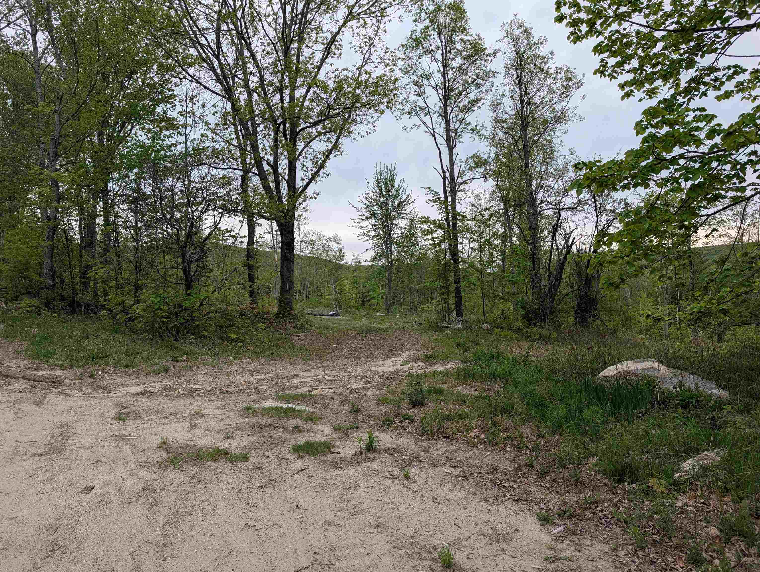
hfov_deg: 71.5
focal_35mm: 24
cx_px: 380
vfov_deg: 56.9
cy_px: 286
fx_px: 528
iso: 21
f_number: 1.68
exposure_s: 1/287
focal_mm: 6.9
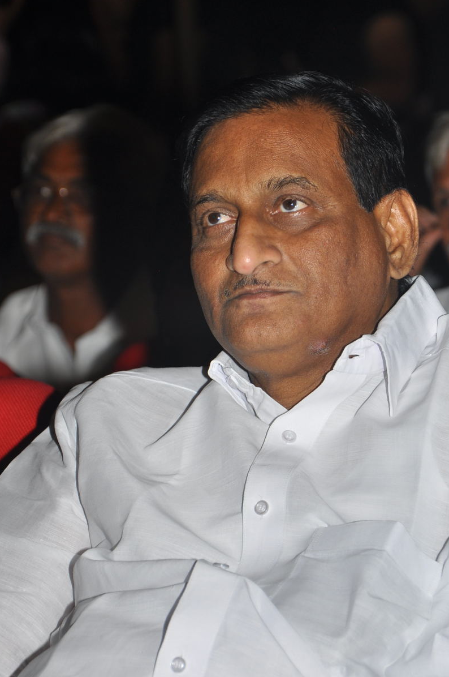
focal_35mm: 211
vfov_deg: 9.8
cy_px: 365
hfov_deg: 6.5
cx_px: 275
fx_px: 3952
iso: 200
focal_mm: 105
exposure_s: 1/125
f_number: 5.6
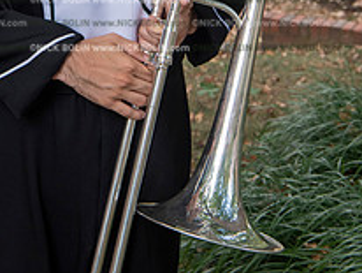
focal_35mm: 105
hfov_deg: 18.6
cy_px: -122
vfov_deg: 13.4
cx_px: 109
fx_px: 1099
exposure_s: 1/100
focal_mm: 50
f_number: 8
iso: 500
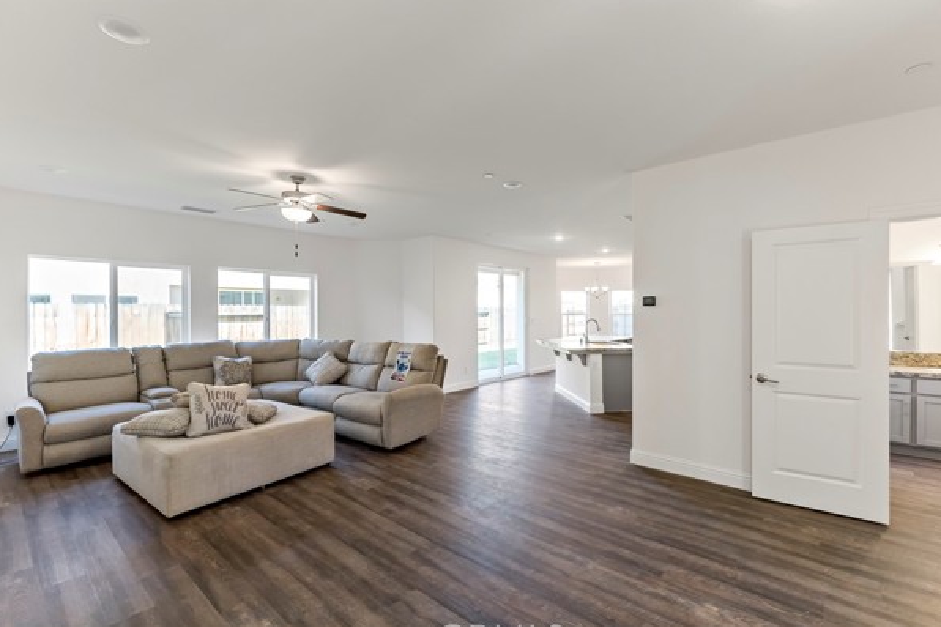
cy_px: 325
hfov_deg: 100.4
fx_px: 392
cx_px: 468
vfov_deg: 77.3
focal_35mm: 15
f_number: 4
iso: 640
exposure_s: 1/160
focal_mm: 14
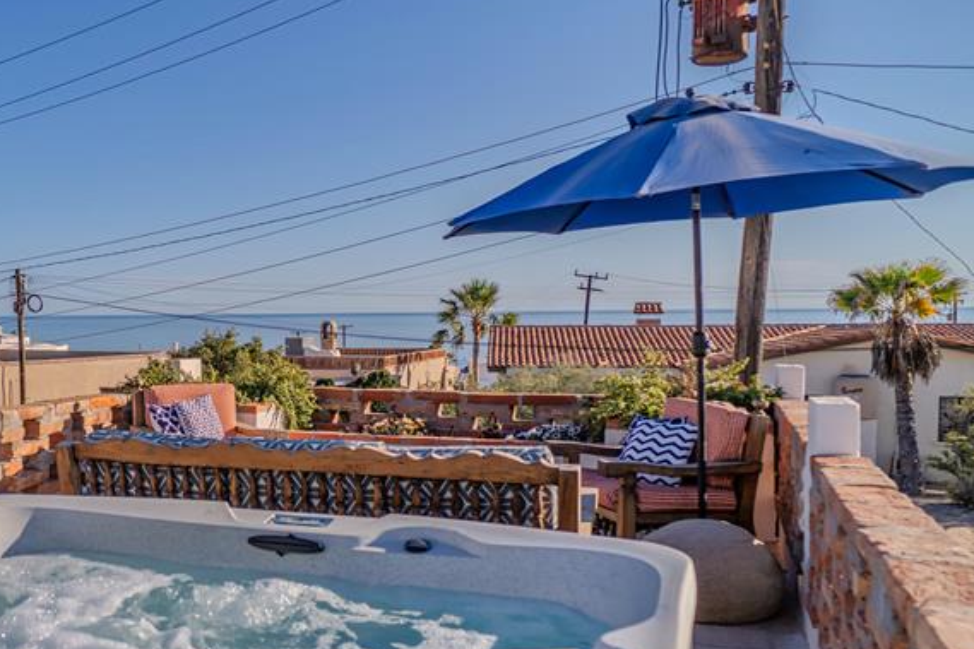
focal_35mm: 36
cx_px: 207
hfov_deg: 50.2
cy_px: 377
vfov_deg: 36.8
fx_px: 974
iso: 64
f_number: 3.5
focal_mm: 20
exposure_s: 1/2000
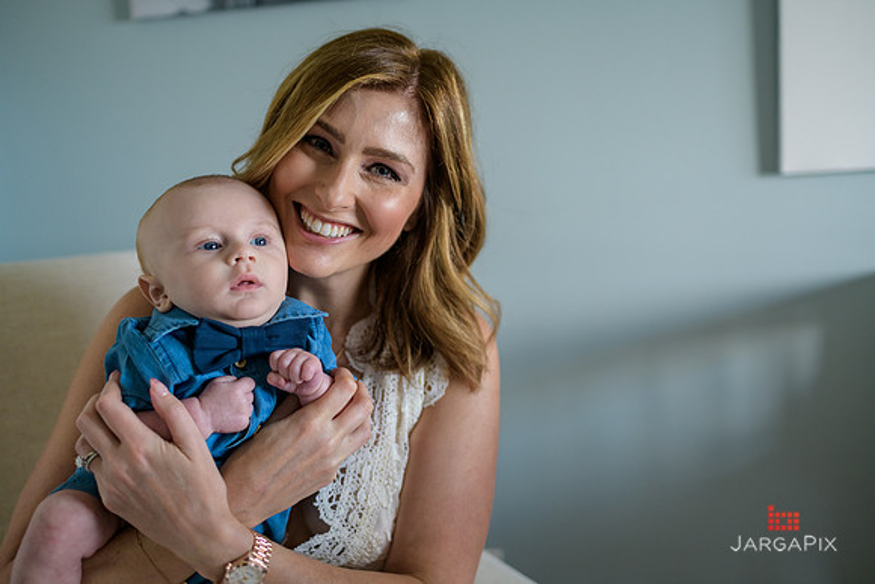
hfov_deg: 54.4
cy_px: 292
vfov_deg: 37.9
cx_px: 438
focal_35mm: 35
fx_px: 851
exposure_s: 1/200
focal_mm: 35
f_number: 2
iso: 400
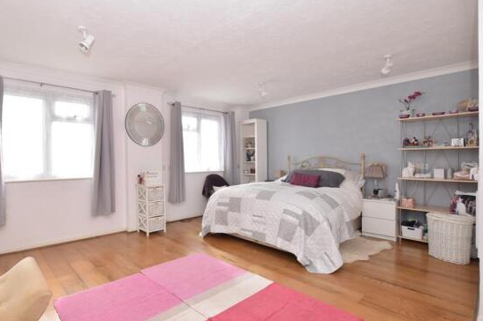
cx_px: 202
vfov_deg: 67.3
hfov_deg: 89.3
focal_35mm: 18
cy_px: 162
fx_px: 241
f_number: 9
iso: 500
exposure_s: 1/200
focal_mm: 10
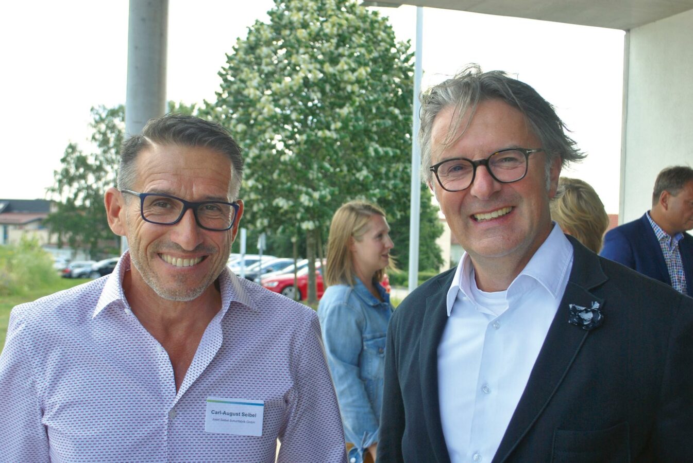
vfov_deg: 30.9
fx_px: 838
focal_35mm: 44
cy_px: 232
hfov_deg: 44.9
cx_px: 346
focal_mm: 29
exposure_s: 1/160
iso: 100
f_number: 6.3
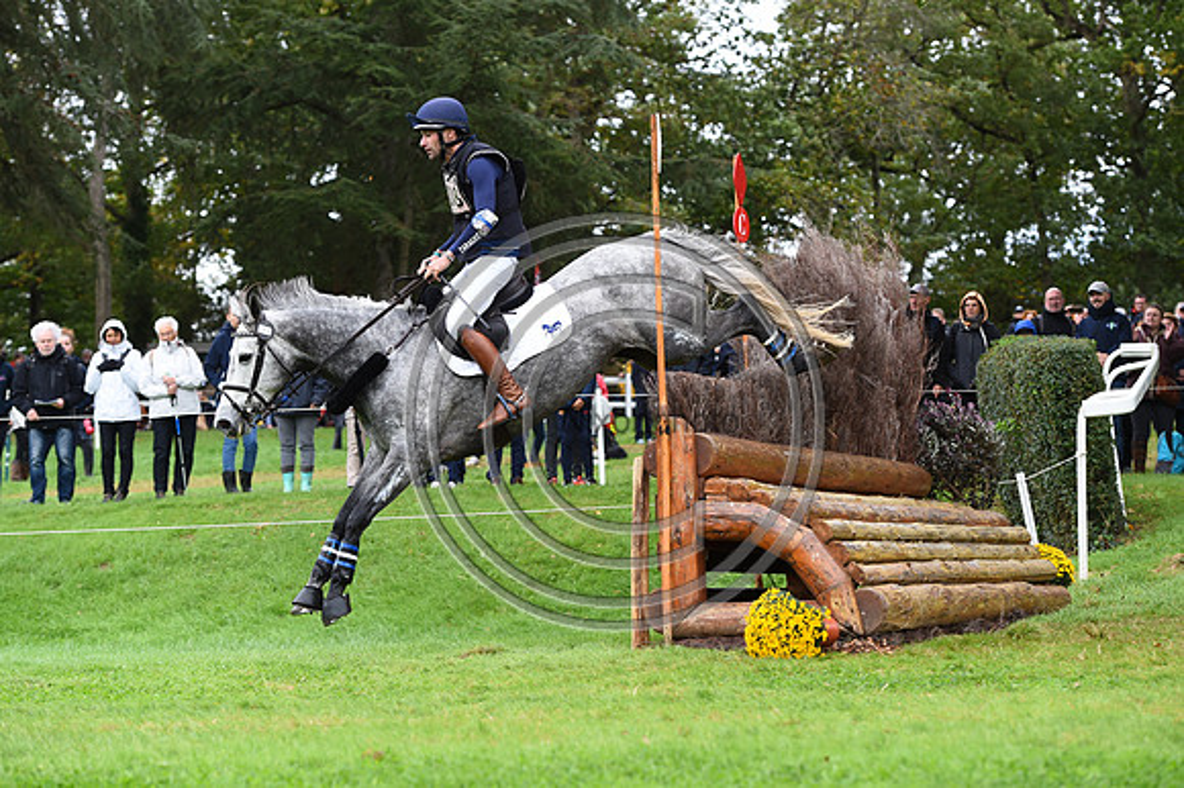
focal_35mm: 102
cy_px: 394
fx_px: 3353
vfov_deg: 13.4
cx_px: 592
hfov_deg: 20.0
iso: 900
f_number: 4.5
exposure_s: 1/1250
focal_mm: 102
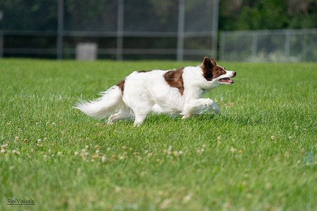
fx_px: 2695
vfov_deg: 4.5
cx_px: 158
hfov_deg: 6.7
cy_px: 106
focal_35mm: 306
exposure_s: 1/4000
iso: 500
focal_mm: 306
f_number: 6.3
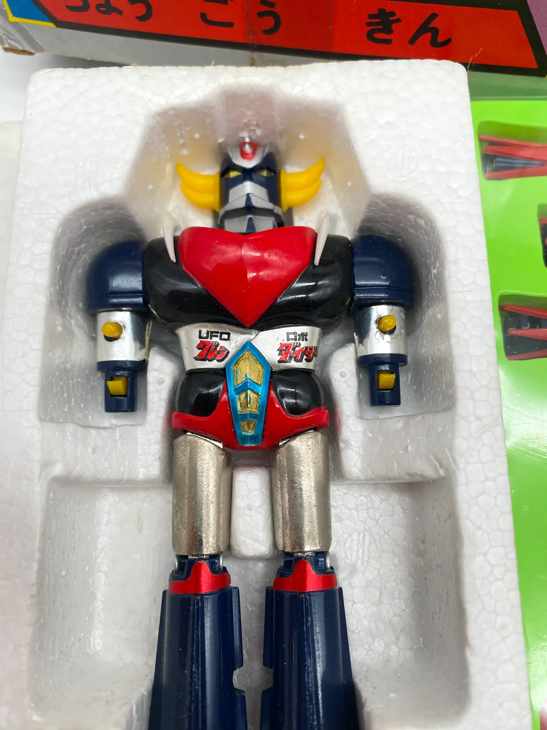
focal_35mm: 25
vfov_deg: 69.4
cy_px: 365
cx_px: 274
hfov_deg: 54.9
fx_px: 527
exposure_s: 1/120
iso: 32
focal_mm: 4.25
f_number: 1.8
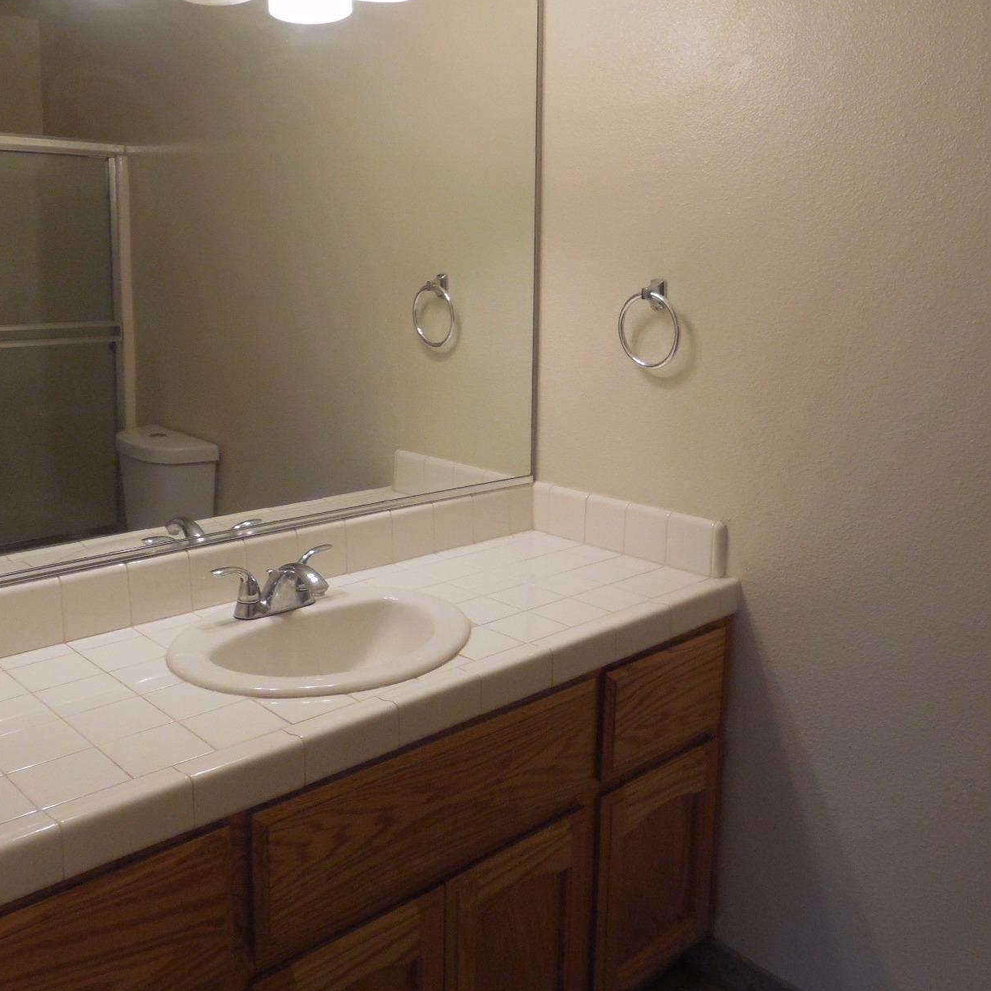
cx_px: 491
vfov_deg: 52.3
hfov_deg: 52.5
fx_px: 1004
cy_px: 411
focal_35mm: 31
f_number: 3.5
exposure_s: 1/30
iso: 250
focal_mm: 4.6
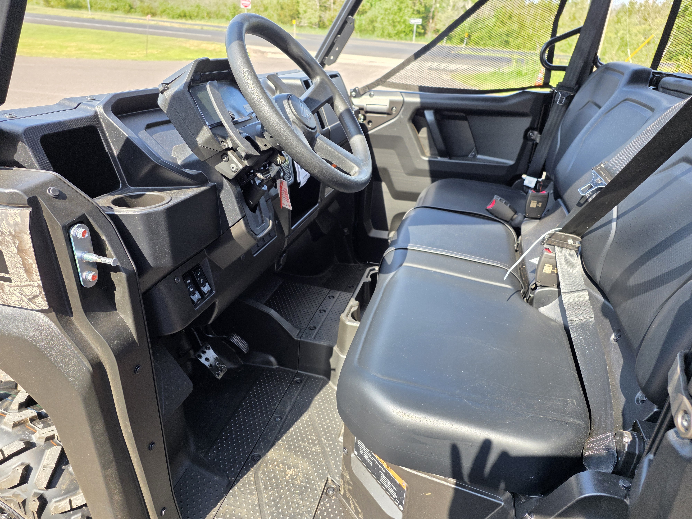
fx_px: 460
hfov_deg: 73.9
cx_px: 346
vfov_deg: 58.9
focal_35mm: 23
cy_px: 260
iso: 50
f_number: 1.7
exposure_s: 1/359
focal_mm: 6.3
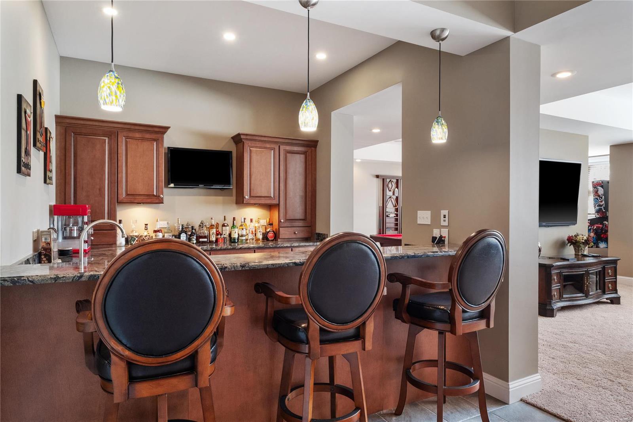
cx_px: 316
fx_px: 387
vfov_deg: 57.2
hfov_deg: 78.6
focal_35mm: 22
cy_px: 211
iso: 400
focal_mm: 11
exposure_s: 1
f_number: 9
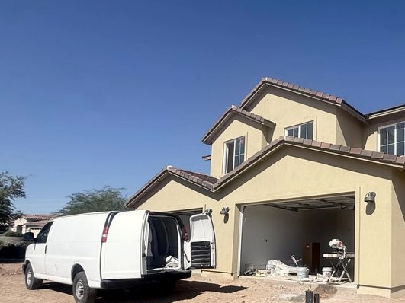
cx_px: 354
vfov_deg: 49.5
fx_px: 316
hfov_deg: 57.4
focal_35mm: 27
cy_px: 222
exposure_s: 1/2976
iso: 50
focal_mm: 2.22
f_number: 2.2
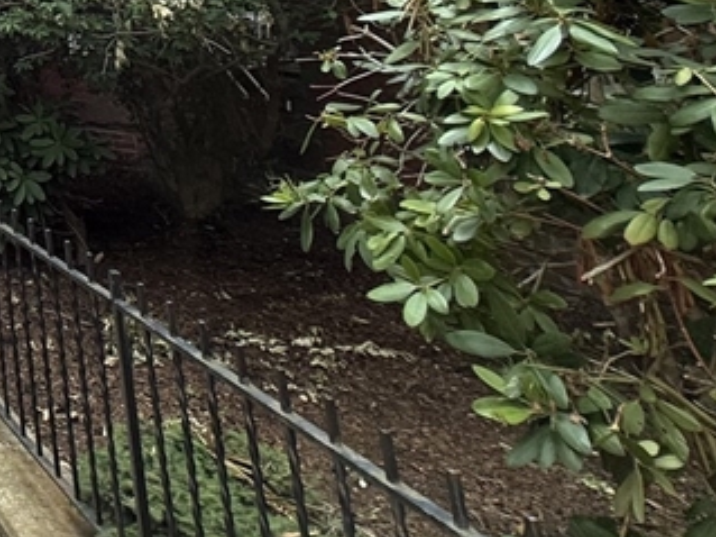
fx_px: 930
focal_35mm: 45
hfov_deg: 26.9
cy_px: -195
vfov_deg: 26.3
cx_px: -400
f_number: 2.2
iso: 50
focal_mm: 2.22
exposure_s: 1/298
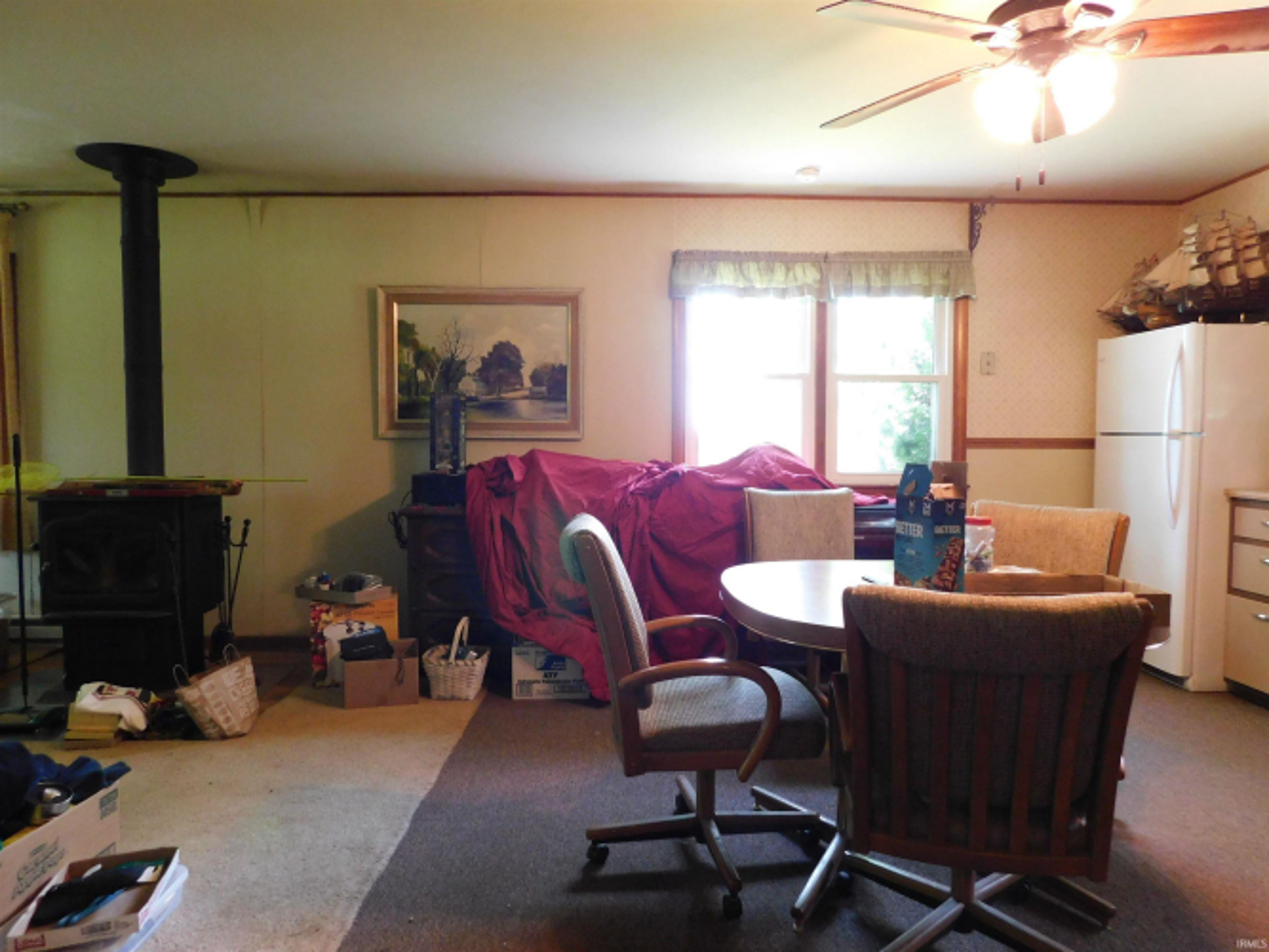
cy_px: 476
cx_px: 634
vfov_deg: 58.9
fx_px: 843
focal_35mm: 23
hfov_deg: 73.9
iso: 400
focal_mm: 4
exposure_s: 1/15
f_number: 3
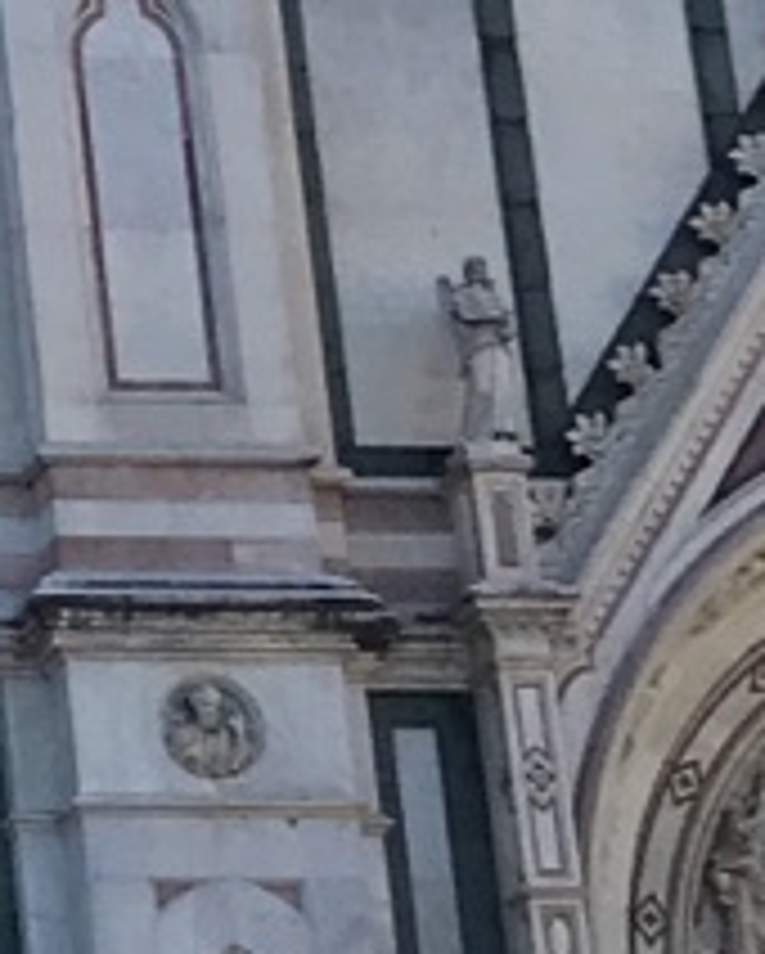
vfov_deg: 9.2
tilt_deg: +24.5
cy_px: -288
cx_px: -1467
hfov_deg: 6.8
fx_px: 5822
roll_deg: -0.5
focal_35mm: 206
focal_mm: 3.99
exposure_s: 1/1842
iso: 20
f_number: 1.8
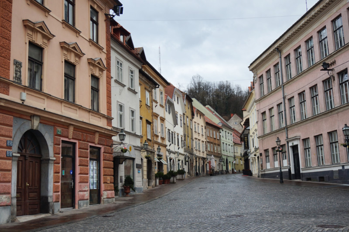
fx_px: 407
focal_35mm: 42
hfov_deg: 46.4
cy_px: 116
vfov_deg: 31.8
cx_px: 174
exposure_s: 1/60
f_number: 4.5
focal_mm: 28
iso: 160
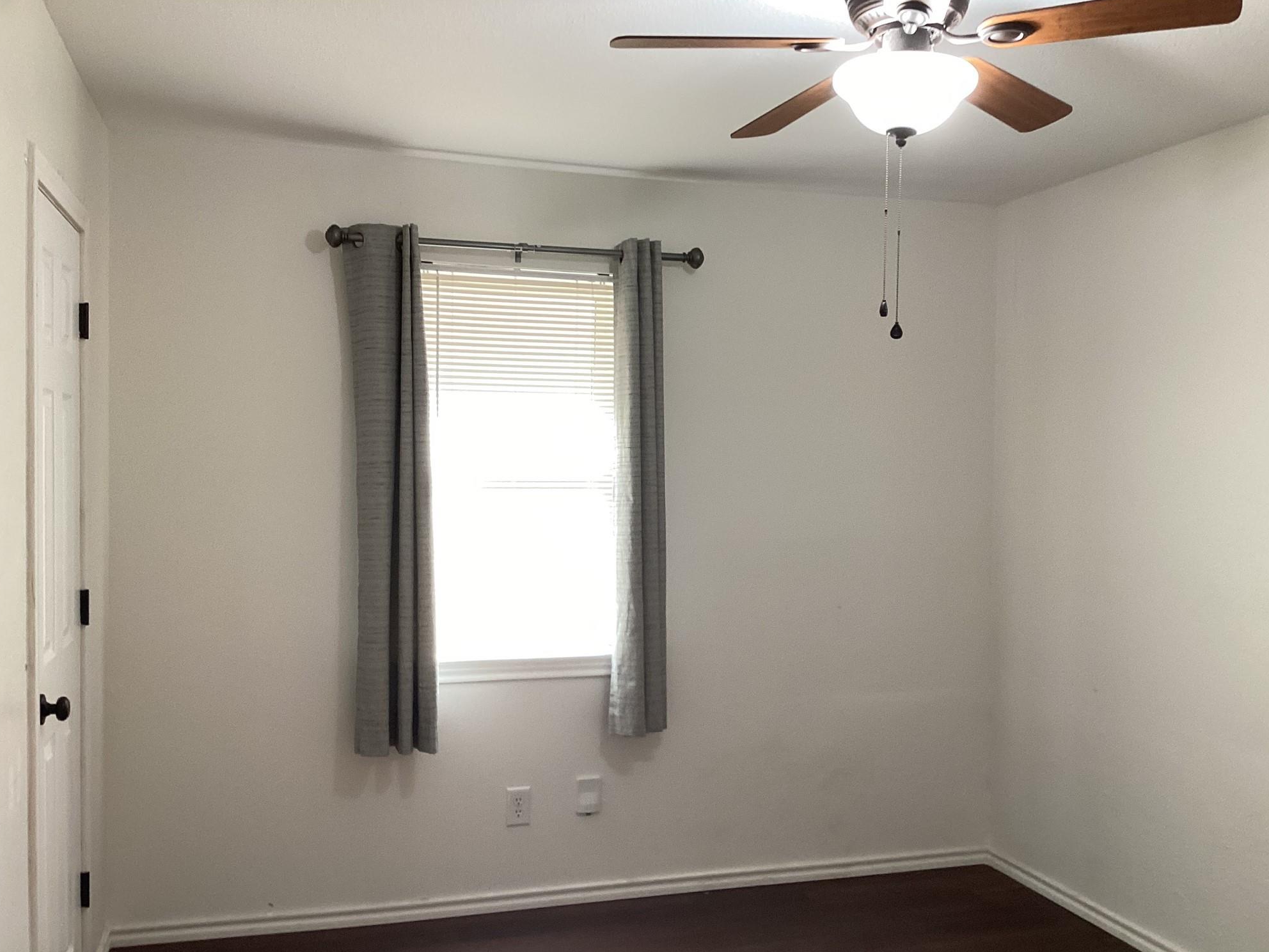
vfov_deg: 44.2
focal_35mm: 32
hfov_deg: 56.8
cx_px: 645
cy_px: 487
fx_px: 1173
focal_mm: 3.3
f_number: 2.4
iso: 80
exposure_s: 1/60
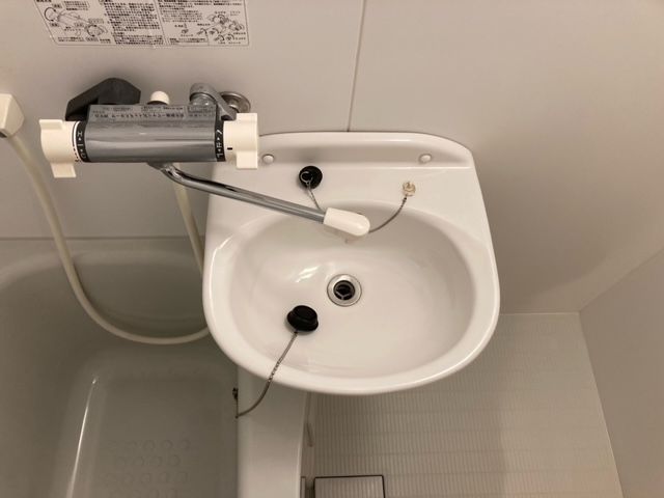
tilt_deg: -63.6
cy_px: 249
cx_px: 332
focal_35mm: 28
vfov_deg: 49.7
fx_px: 537
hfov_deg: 63.4
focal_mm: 3.99
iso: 80
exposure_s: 1/50
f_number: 1.8
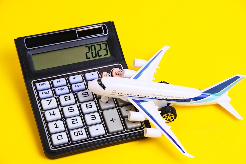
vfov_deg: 13.2
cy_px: 82
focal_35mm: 104
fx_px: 710
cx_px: 123
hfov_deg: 19.6
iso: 160
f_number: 9
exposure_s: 1/125
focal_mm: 69.2
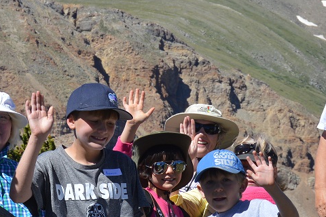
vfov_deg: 7.3
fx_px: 1702
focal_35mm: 188
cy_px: 163
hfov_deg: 10.9
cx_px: 57
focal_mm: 40
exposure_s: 1/250
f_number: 8
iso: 100
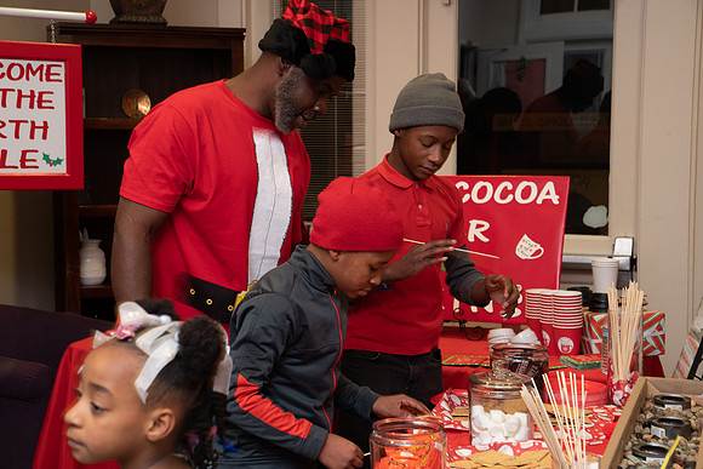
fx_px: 1367
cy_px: 234
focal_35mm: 70
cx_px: 352
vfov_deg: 19.5
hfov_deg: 28.8
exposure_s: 1/30
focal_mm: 70
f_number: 7.1
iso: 640
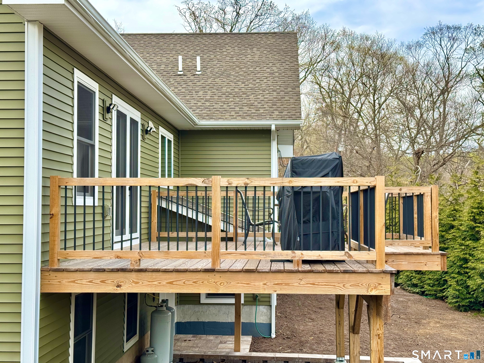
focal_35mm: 48
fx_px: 671
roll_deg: +0.4
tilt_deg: +1.7
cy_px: 182
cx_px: 242
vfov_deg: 30.3
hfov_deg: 39.7
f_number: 1.78
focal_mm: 6.76
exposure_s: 1/531
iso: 64
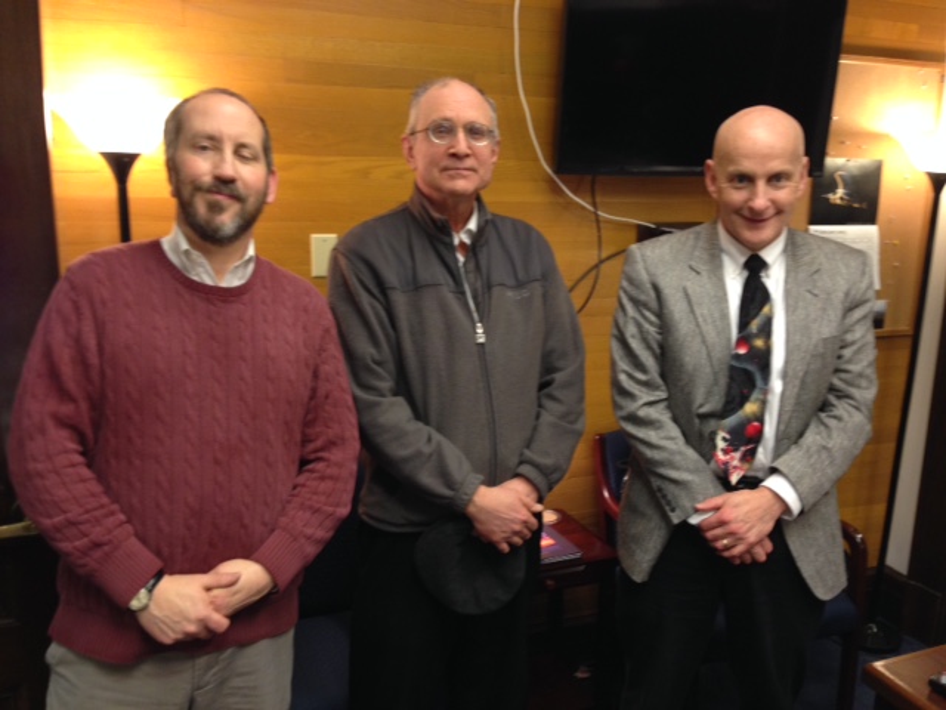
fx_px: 902
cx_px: 473
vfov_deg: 42.9
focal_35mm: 33
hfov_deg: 55.4
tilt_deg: -12.2
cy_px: 355
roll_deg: -0.6
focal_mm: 4.12
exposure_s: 1/20
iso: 80
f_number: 2.4
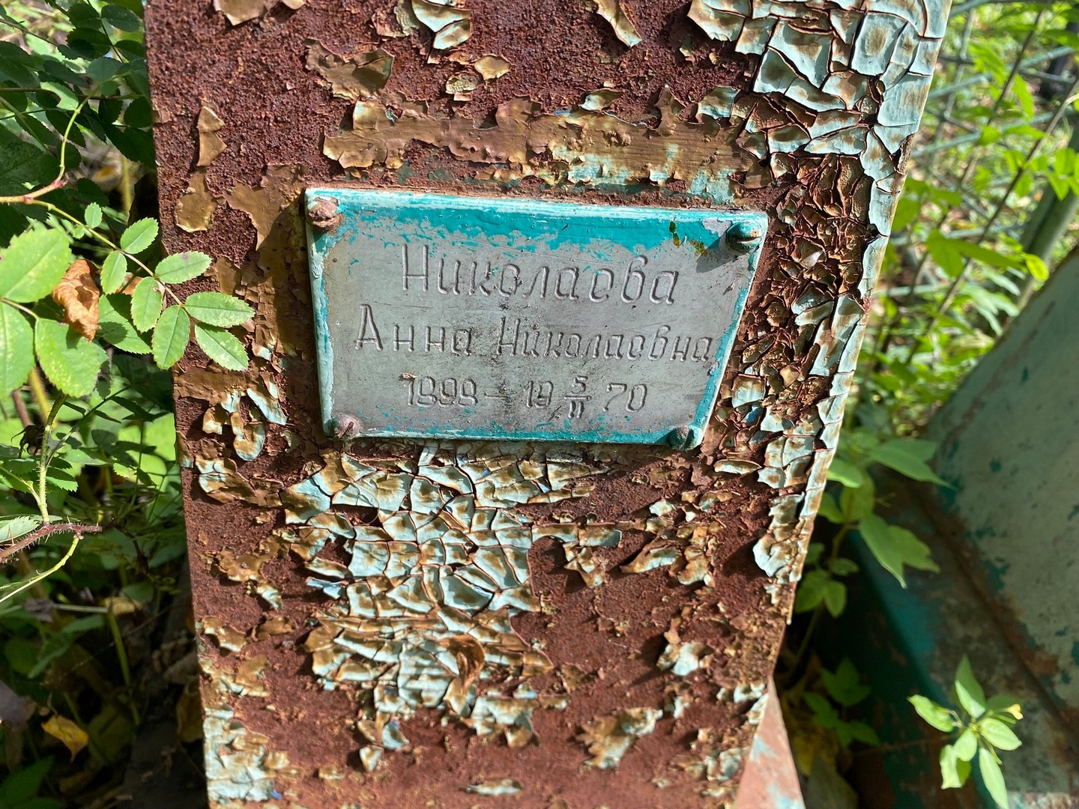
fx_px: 810
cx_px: 540
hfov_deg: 67.3
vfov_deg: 53.1
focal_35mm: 26
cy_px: 404
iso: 32
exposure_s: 1/370
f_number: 1.8
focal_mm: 4.25
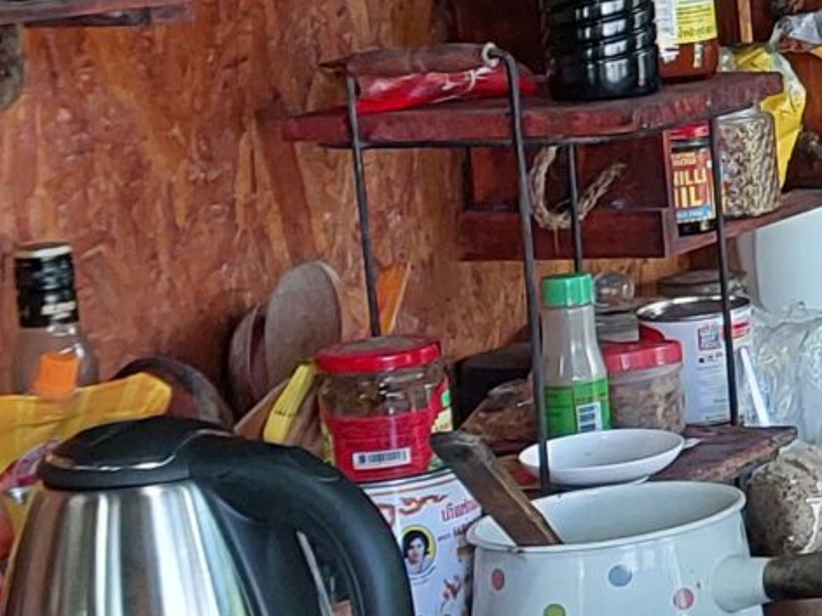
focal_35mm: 125
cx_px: 1909
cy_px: 73
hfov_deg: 12.6
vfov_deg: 11.8
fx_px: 2968
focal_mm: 5.06
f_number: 1.8
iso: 125
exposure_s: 1/50
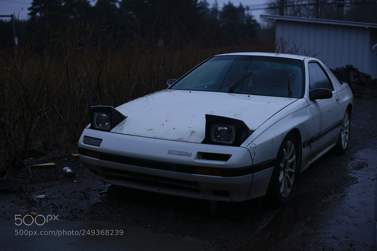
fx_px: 524
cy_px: 126
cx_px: 188
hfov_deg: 39.6
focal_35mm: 50
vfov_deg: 27.0
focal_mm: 50
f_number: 2.2
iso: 125
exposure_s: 1/125
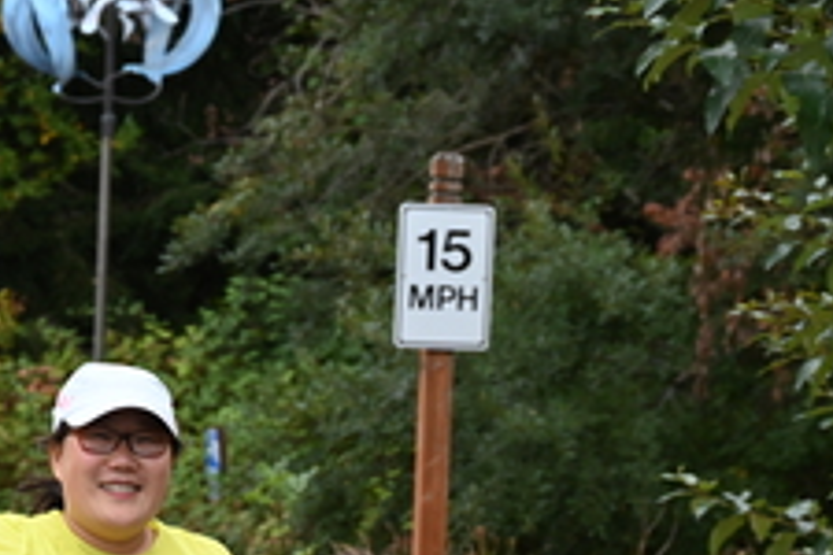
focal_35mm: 171
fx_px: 3956
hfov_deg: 11.9
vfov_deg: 8.0
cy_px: 479
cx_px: 111
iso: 560
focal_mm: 70
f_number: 6
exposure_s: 1/125
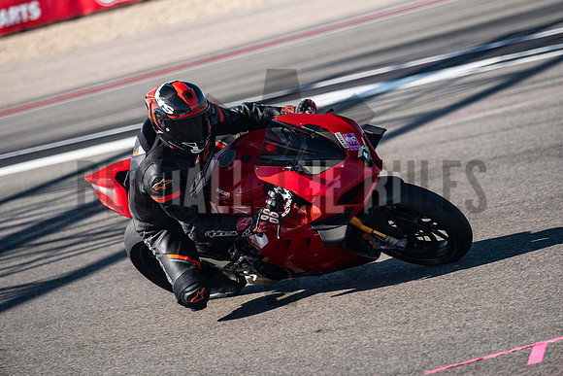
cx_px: 282
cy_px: 188
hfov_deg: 9.8
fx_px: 3285
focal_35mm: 210
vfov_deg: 6.5
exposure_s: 1/2500
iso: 800
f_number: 2.8
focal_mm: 140
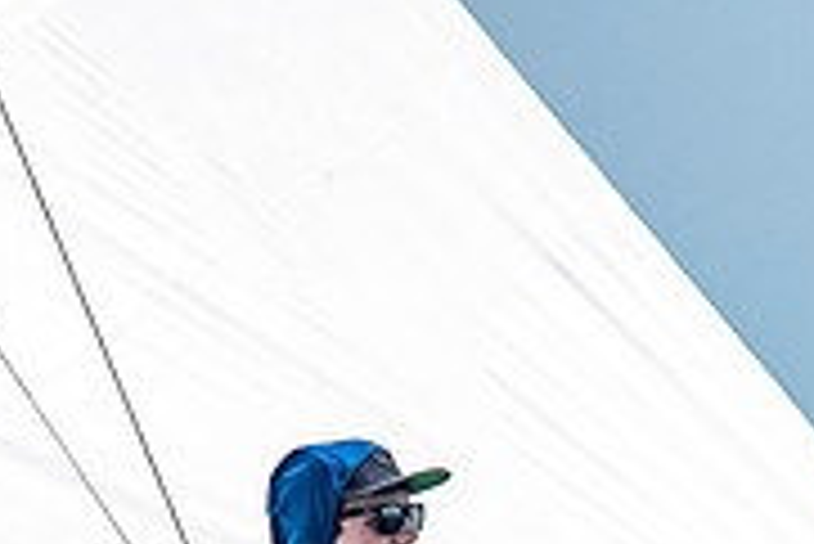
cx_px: 522
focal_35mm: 1444
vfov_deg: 1.0
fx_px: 32676
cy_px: 847
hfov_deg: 1.4
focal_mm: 300
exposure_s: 1/3200
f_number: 5.6
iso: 320
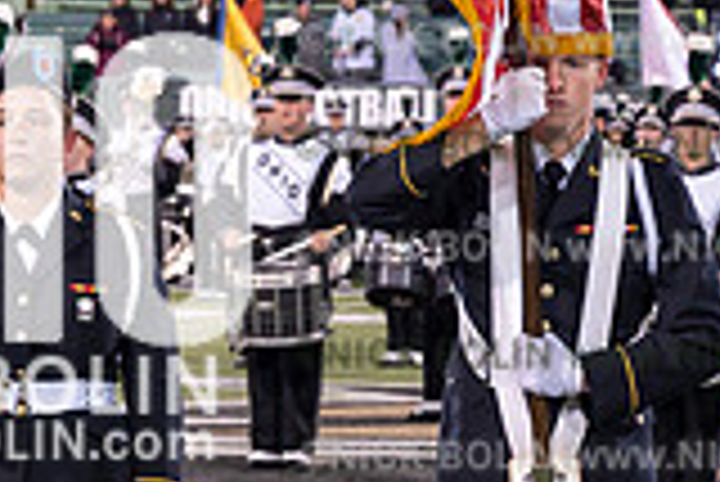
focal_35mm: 253
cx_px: -68
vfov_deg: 5.4
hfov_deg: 8.1
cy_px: 248
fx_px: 5064
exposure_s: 1/640
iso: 5000
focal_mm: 70
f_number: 4.5
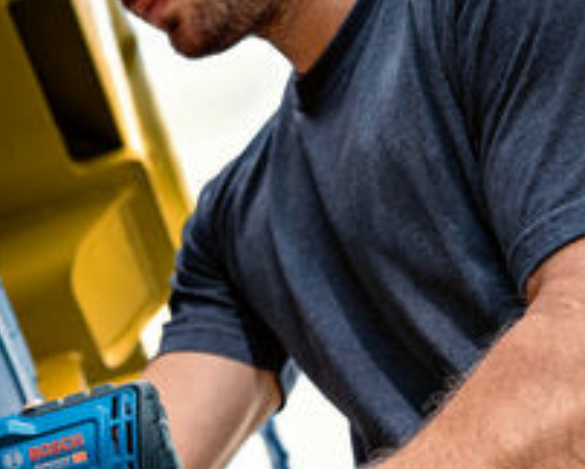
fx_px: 1542
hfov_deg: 20.7
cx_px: -14
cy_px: 355
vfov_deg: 17.2
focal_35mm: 89
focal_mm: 24
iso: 320
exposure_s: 1/320
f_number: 2.8
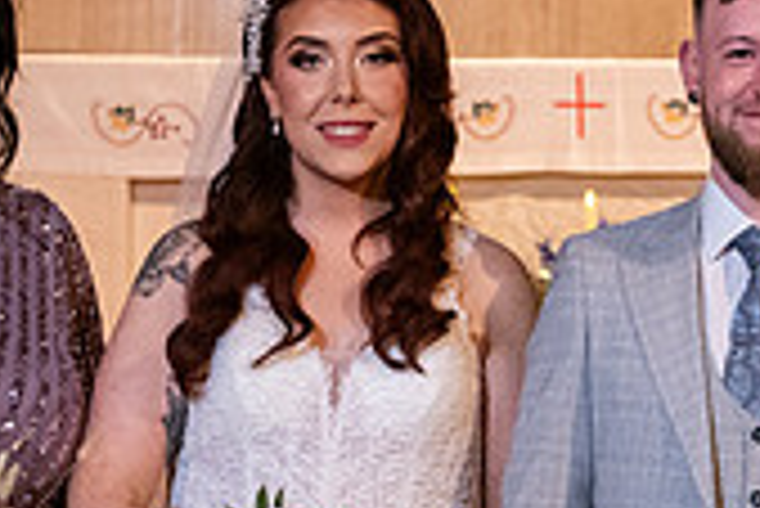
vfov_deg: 6.5
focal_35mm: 213
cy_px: 398
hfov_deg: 9.6
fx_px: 4500
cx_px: 513
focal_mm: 62
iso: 2000
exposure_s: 1/160
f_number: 5
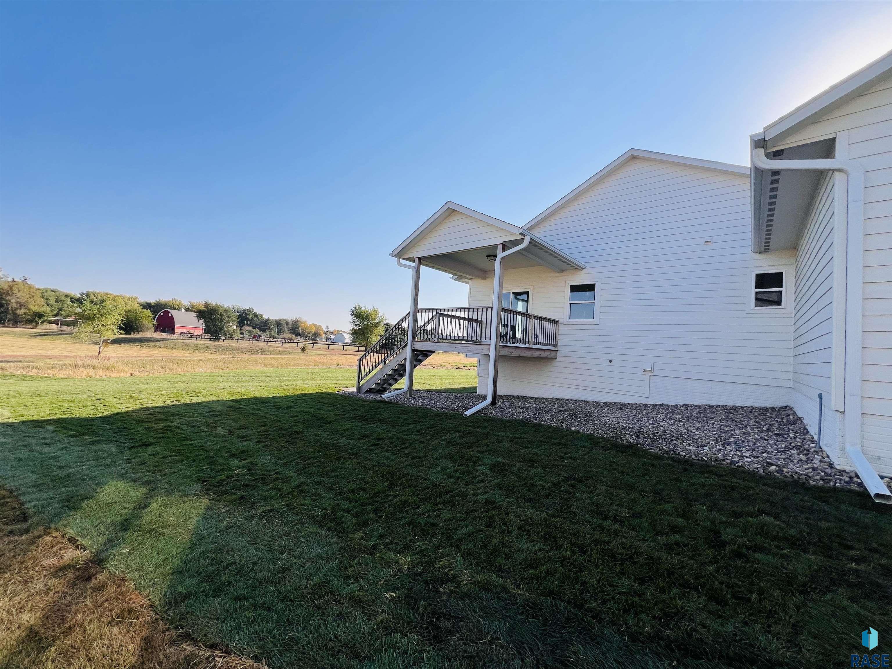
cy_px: 334
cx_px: 446
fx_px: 335
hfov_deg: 106.2
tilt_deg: +1.8
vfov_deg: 89.9
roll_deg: -3.4
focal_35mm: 13
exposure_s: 1/1277
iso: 32
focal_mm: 1.57
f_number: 1.8
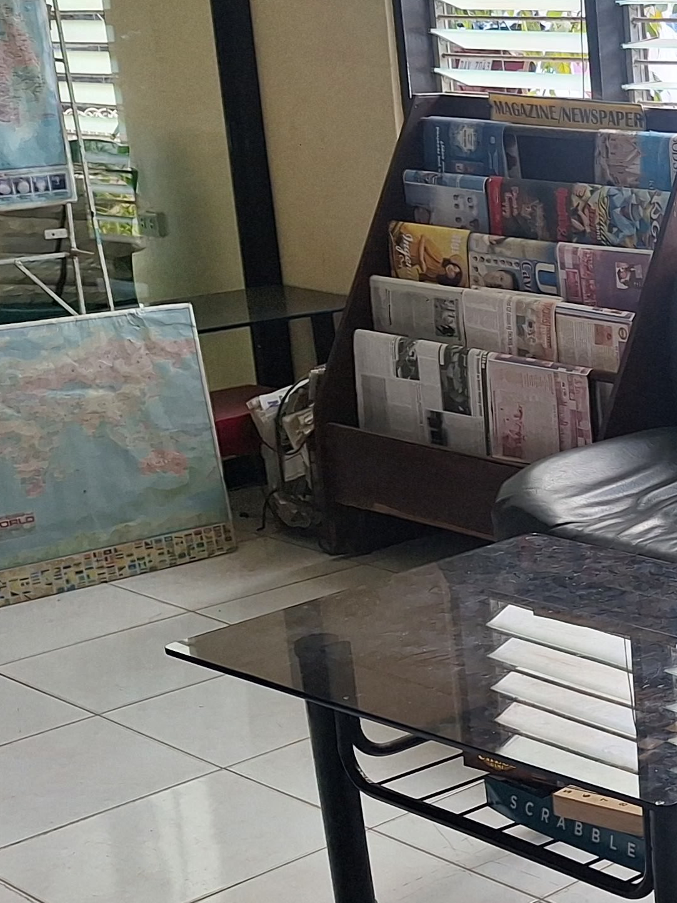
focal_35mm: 65
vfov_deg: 29.8
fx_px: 1695
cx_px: 1071
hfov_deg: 19.2
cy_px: 473
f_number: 1.8
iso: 80
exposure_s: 1/100
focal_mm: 5.54
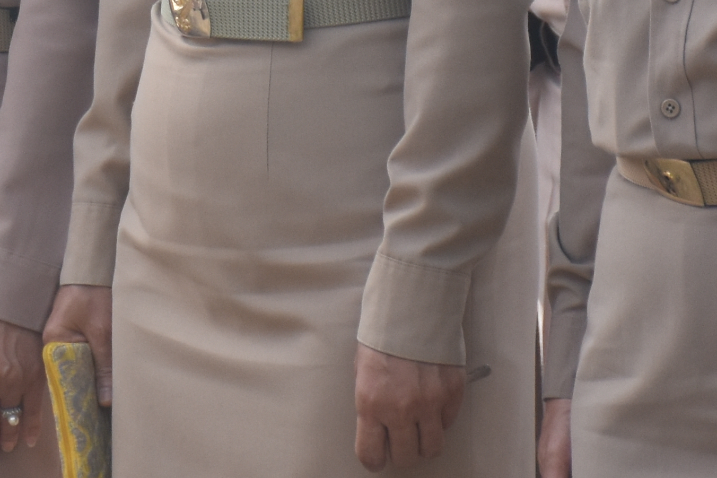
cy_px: -477
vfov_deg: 2.9
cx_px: -294
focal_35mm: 466
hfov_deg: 4.4
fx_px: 9279
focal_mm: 70
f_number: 5.6
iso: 400
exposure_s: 1/500
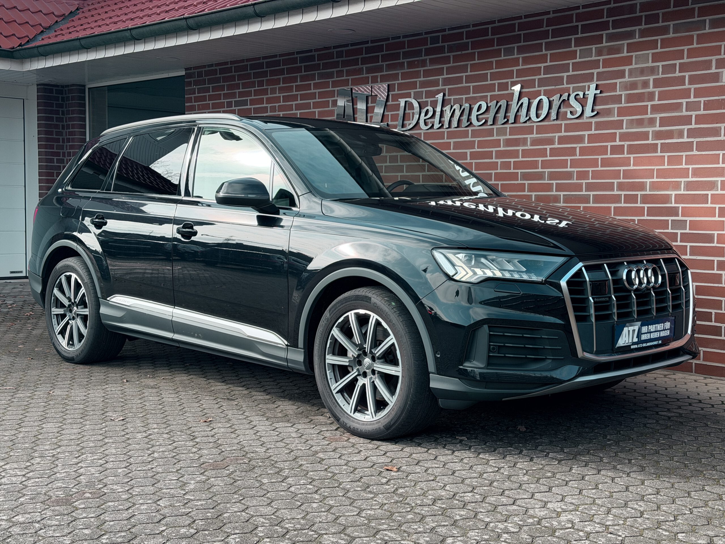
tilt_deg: -4.2
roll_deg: -0.6
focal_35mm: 48
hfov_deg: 39.7
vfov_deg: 30.3
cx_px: 362
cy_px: 272
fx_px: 1005
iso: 100
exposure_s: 1/1456
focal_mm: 6.76
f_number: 1.78
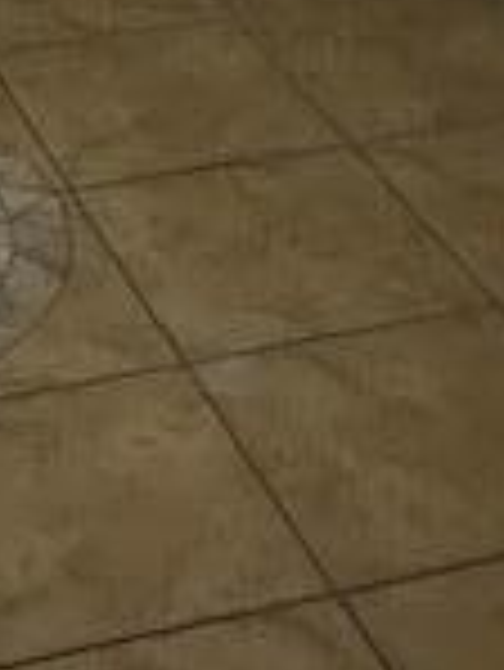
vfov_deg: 14.3
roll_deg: +0.5
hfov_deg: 12.2
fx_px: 2326
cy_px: -576
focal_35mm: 120
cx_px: -22
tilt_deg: -9.6
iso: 64
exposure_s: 1/15
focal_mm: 3.99
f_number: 1.8
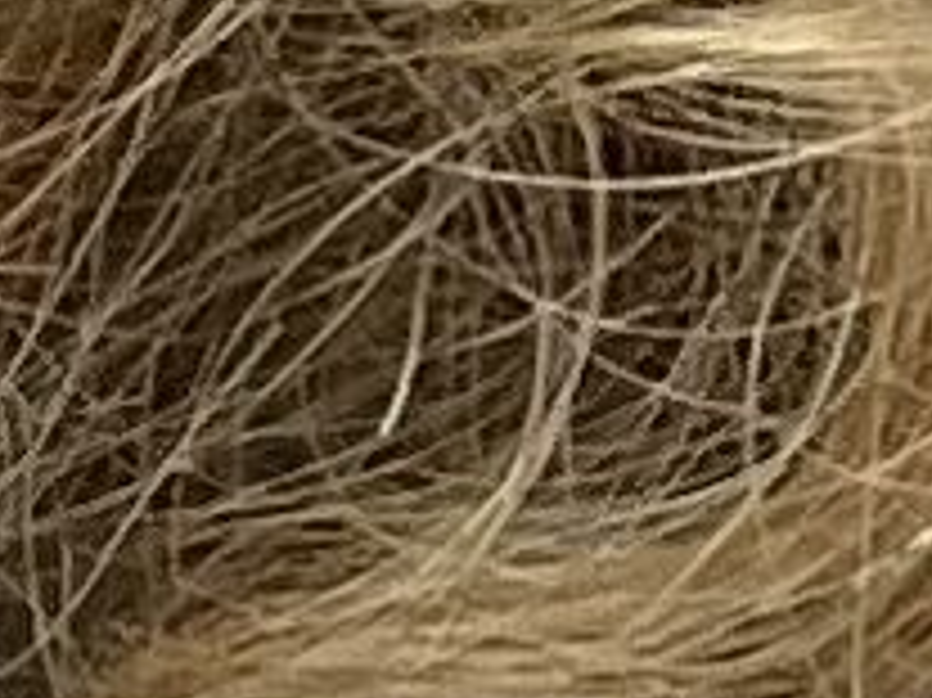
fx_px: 5489
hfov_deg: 9.2
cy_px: 910
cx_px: 1706
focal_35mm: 204
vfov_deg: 7.2
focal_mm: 2.71
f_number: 2.2
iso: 25
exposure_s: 1/192
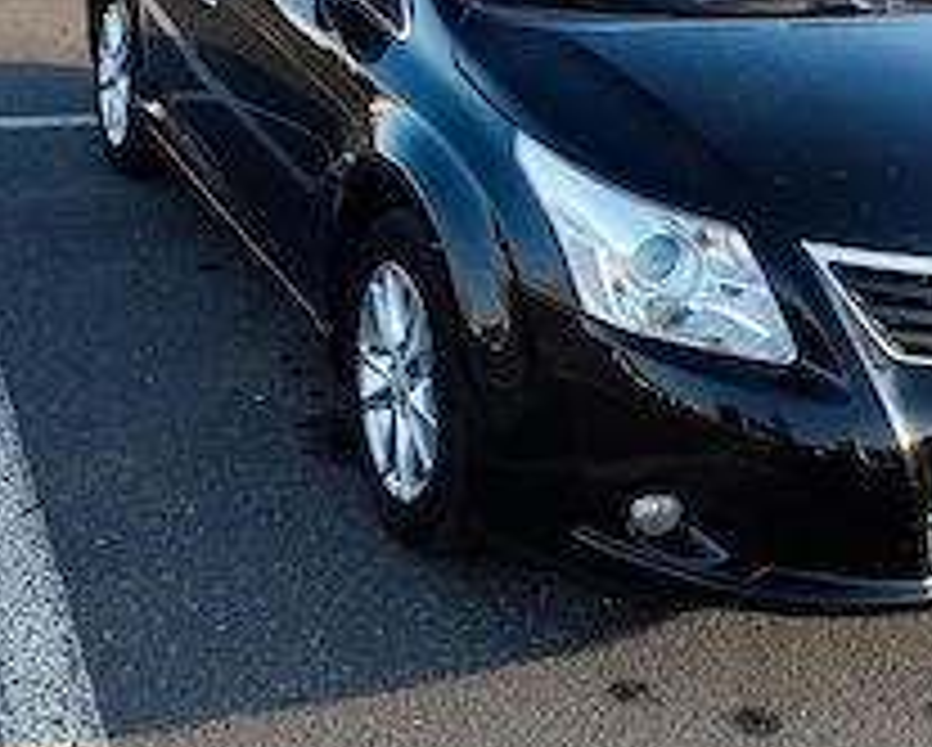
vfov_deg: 22.8
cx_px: 657
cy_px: 130
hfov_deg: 28.4
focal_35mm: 66
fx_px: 1822
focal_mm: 6.14
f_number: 1.65
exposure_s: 1/334
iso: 50
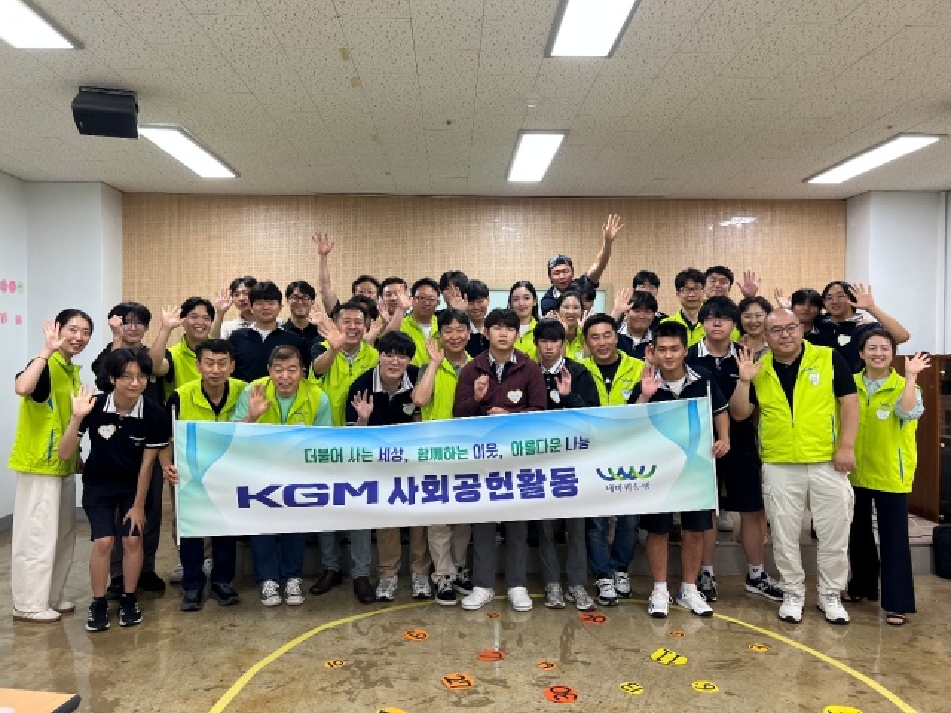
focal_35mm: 26
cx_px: 476
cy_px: 356
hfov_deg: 67.3
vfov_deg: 53.1
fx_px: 714
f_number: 1.5
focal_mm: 5.7
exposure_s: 1/120
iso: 125
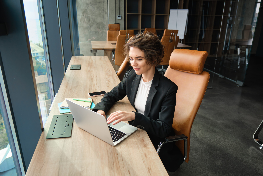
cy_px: 88
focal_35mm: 26
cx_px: 132
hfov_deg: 69.4
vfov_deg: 49.6
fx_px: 190
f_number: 2.8
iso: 200
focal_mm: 17
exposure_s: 1/125
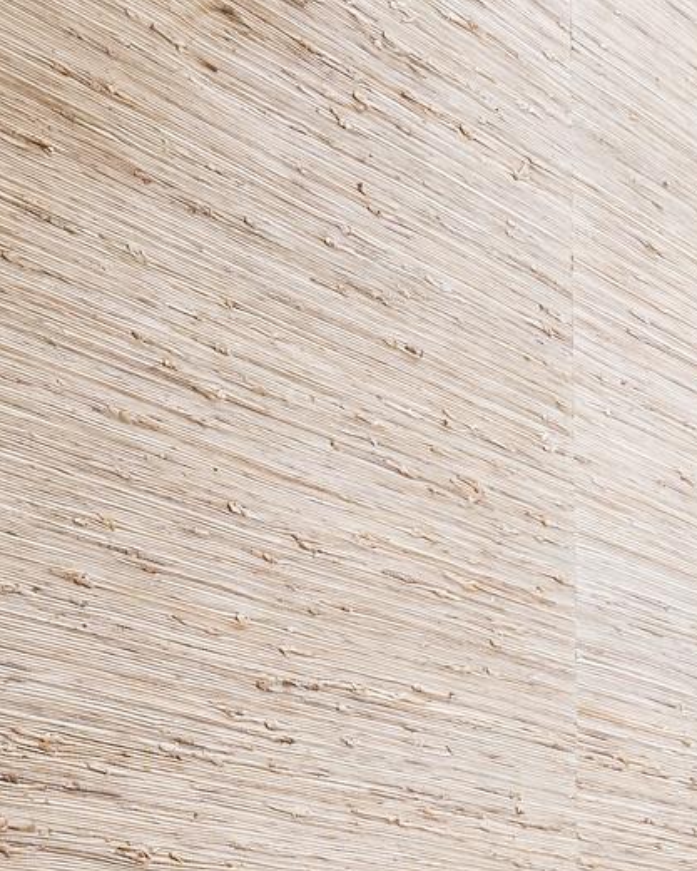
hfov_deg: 15.2
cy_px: 1176
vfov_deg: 23.0
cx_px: 1551
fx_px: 1856
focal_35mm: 72
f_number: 8
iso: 800
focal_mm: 16
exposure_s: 1/5
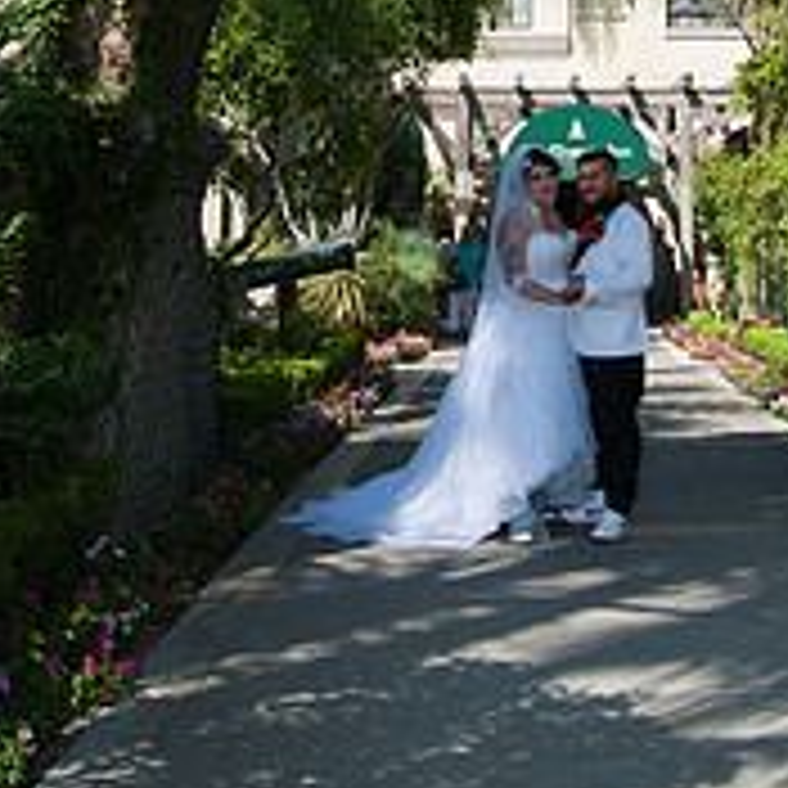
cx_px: 628
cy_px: -185
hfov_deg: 27.6
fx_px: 1571
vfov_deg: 25.1
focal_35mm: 61
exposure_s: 1/250
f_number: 10
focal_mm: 28
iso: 200
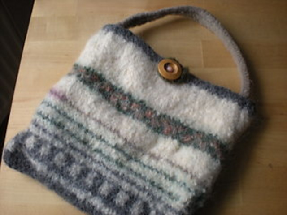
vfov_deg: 37.7
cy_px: 108
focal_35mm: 38
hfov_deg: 49.0
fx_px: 315
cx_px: 144
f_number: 3.1
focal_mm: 6.3
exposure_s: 1/61.1
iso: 192
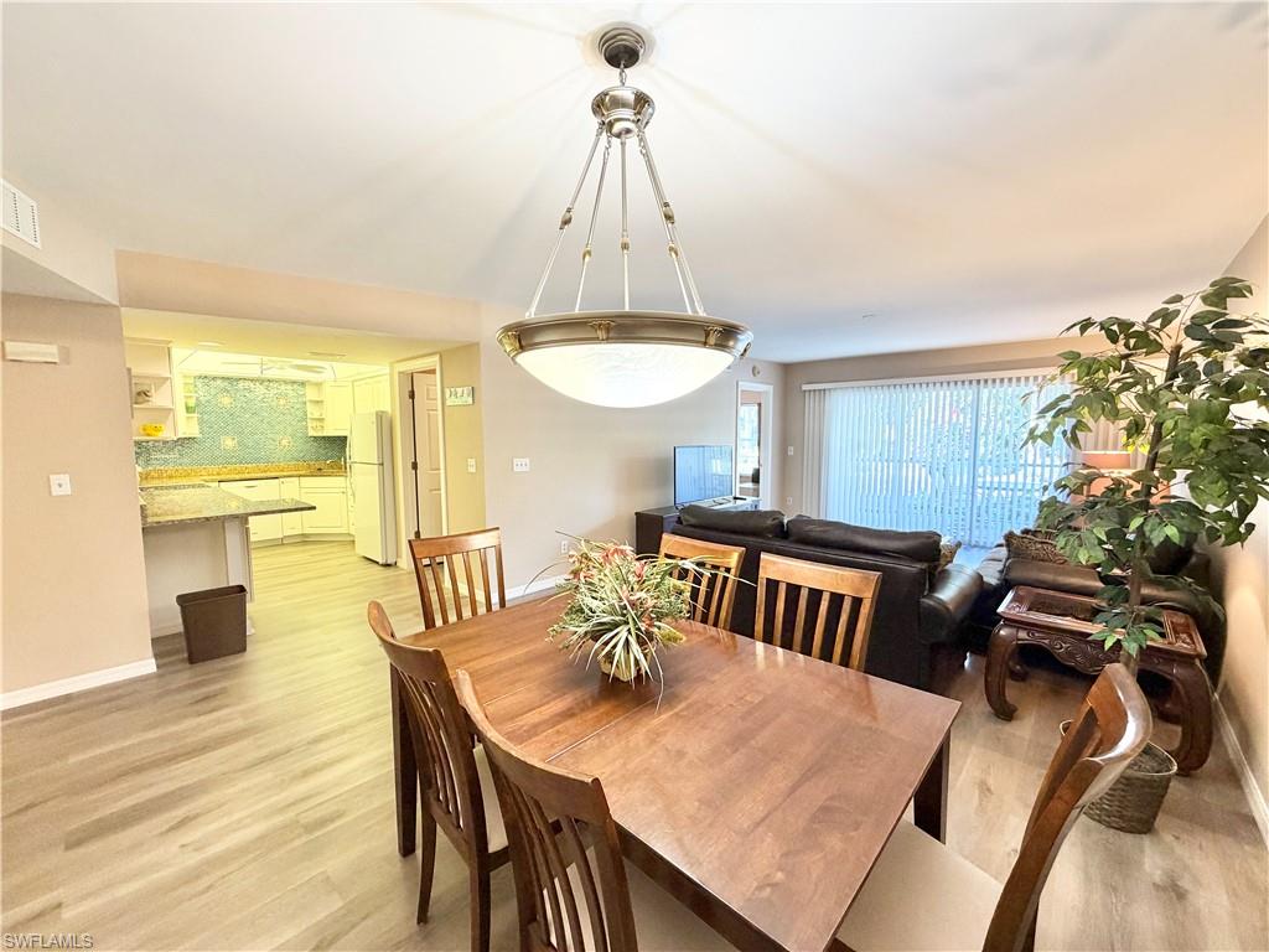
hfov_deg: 102.1
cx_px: 634
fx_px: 513
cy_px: 476
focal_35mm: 14
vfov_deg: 85.7
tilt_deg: -5.1
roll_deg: +0.4
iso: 200
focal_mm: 2.22
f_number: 2.2
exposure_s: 1/60
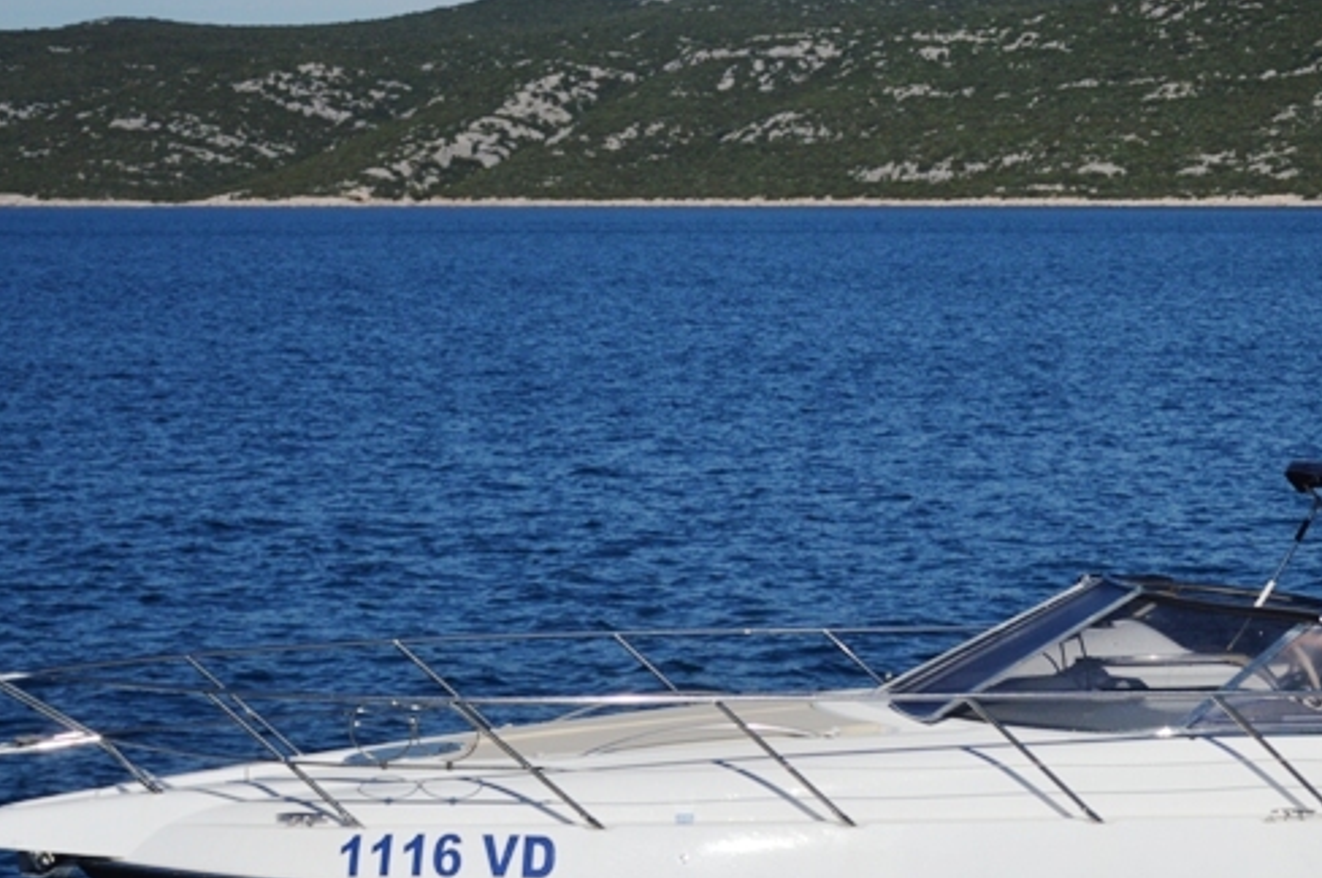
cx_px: 1100
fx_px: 4071
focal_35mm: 111
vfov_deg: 12.3
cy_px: 569
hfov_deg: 18.2
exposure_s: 1/4000
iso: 140
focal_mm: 40
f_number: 4.5
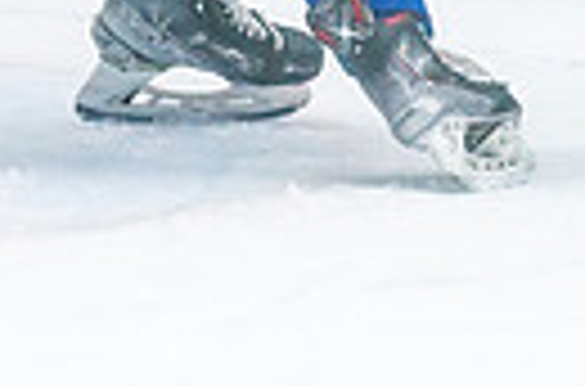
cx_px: -680
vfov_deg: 1.7
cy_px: -416
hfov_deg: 2.5
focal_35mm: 815
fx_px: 13211
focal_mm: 182
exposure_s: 1/1250
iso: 3200
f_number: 2.8
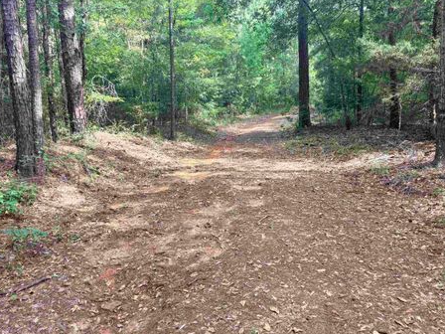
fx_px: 373
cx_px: 221
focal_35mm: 29
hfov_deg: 61.7
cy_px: 177
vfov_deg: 48.2
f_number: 1.6
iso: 40
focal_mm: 5.96
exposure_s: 1/122
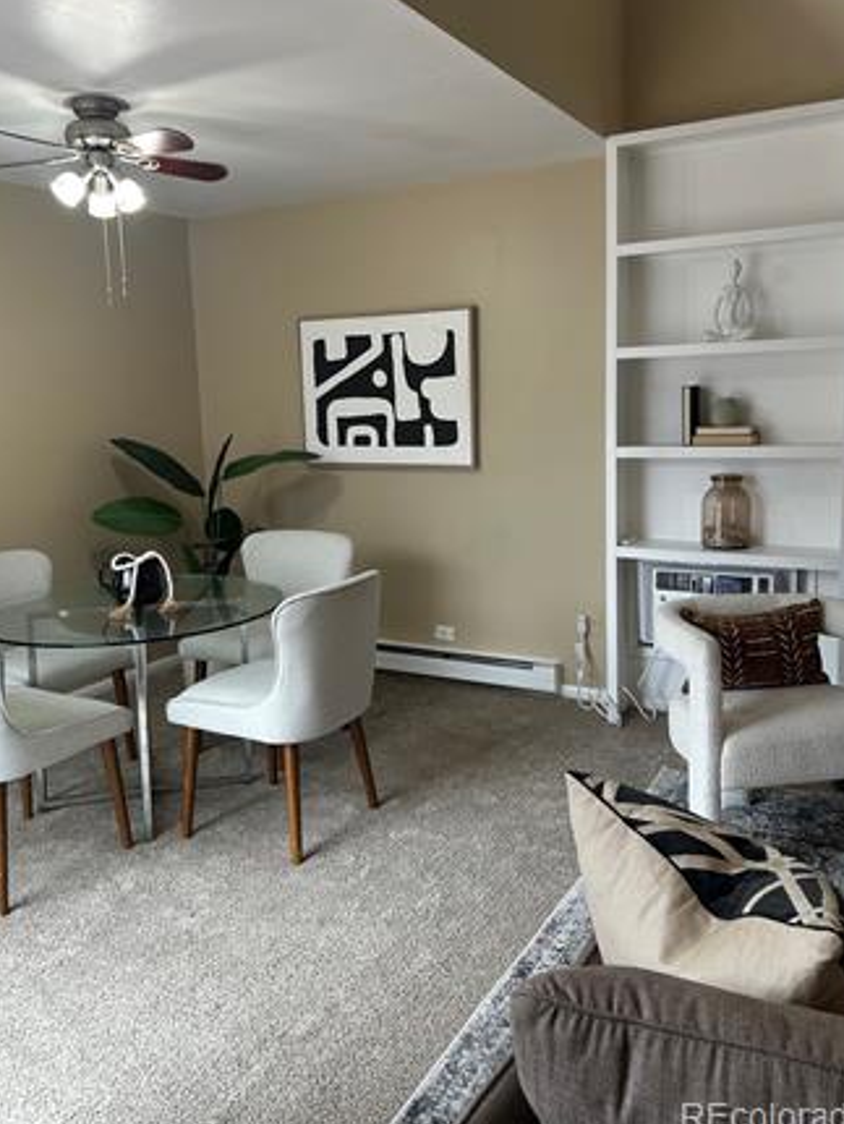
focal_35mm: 29
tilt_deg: -8.0
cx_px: 418
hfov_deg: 48.3
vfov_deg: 61.5
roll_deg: +0.3
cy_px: 518
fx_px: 942
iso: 64
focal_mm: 5.7
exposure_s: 1/60
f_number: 1.5
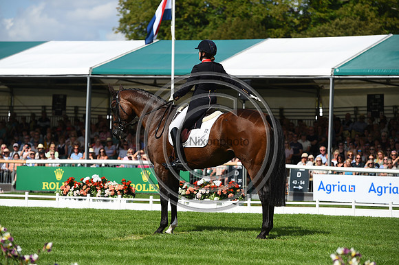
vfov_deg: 7.8
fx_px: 1938
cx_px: 200
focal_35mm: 175
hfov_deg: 11.8
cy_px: 132
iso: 160
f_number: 6.3
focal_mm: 175
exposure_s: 1/1250
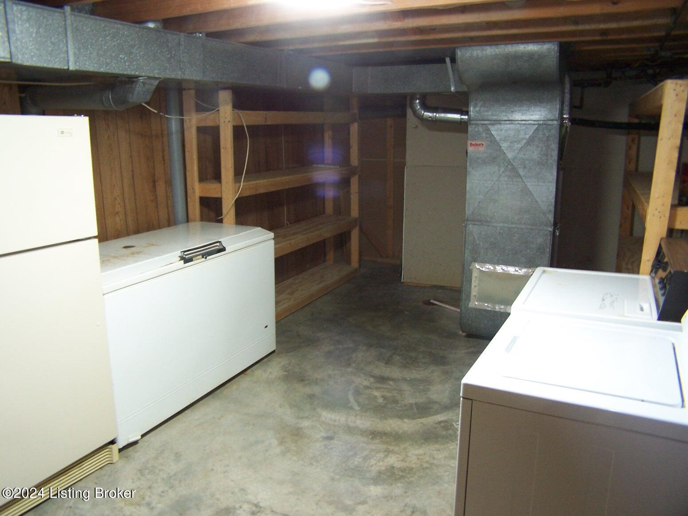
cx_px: 344
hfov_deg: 49.0
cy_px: 258
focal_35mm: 38
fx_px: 755
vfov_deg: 37.7
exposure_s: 1/6
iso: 140
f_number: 2.8
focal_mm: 6.3
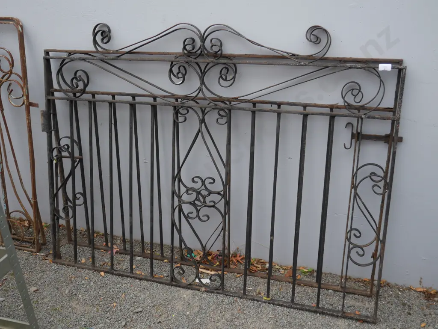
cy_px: 164
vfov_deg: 39.7
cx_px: 219
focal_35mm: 36
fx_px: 456
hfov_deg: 51.3
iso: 200
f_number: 4
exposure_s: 1/125
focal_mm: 18
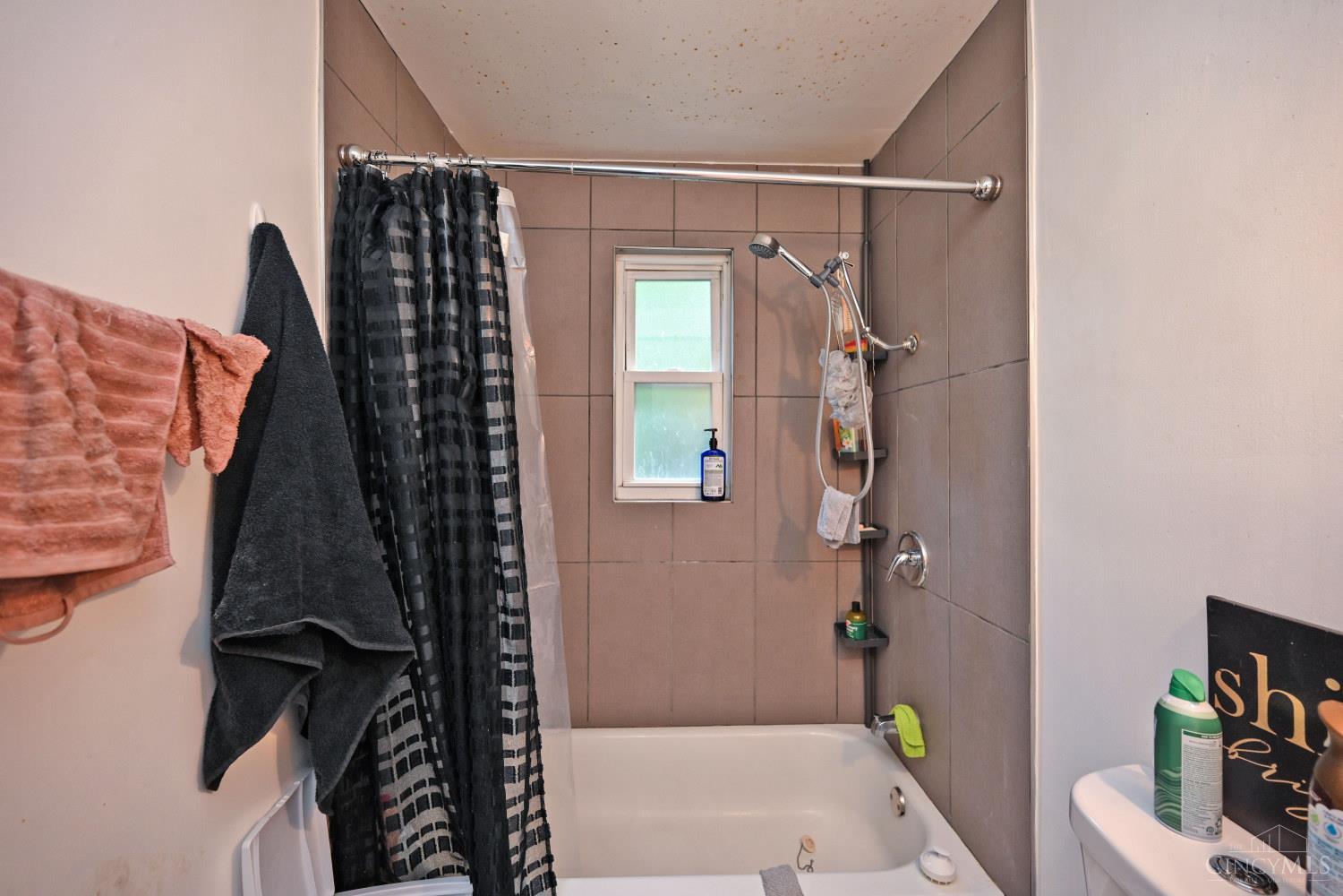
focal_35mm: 14
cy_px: 448
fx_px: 522
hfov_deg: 104.3
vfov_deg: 81.2
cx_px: 672
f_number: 4
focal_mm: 14
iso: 450
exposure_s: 1/60
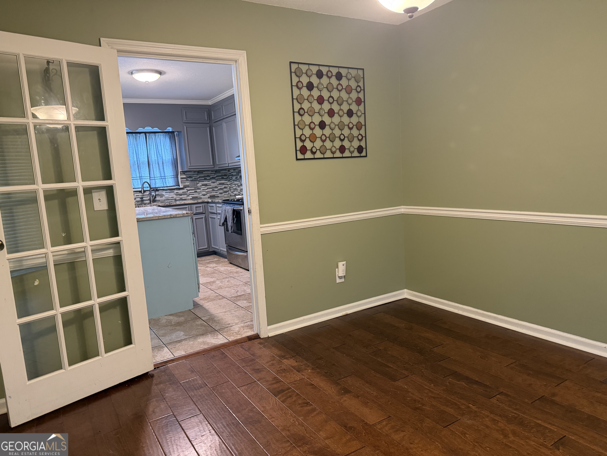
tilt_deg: -7.0
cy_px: 228
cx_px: 304
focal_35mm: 24
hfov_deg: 71.6
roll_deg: +4.3
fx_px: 421
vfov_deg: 56.8
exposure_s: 1/60
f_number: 1.78
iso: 400
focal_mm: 6.76
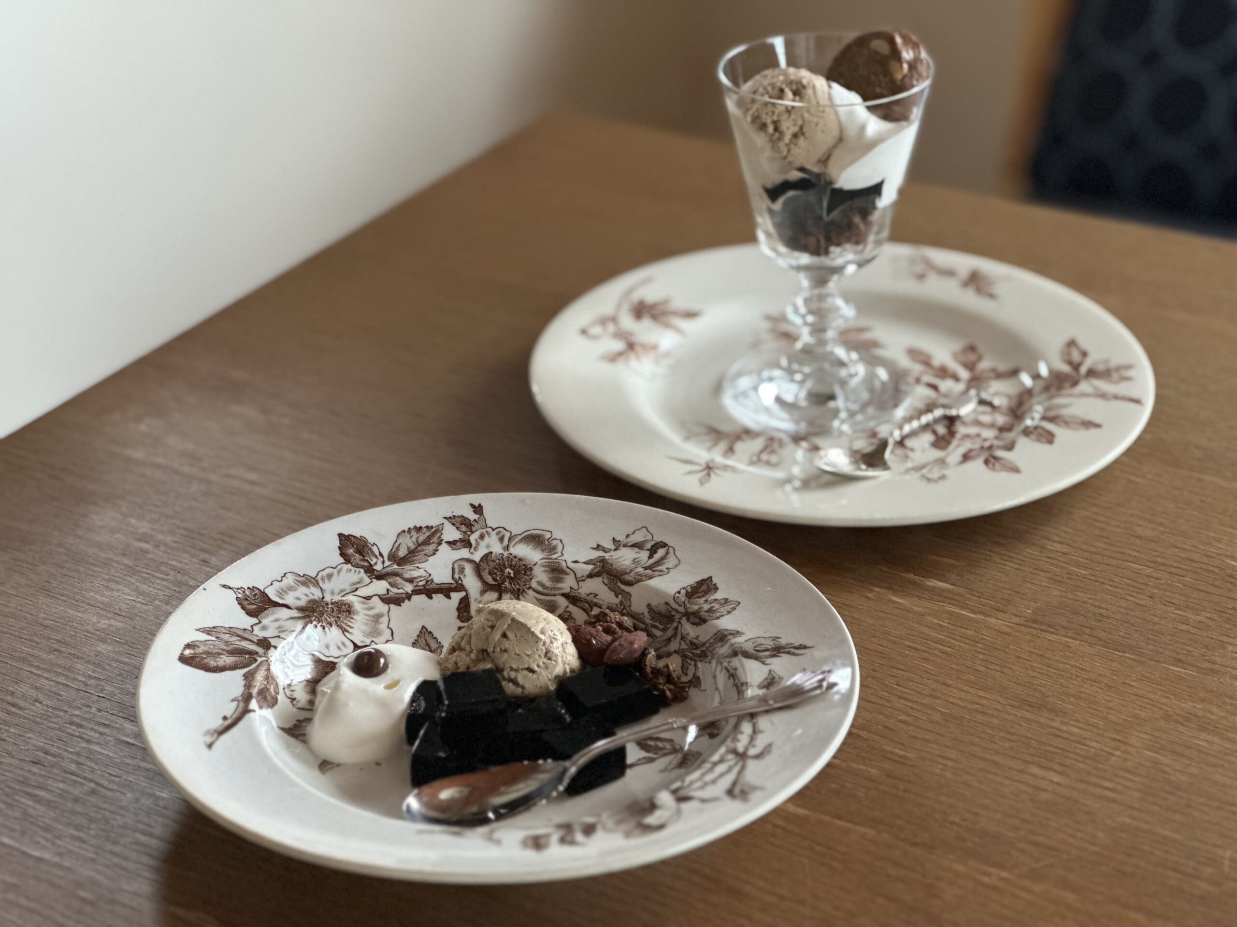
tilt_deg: -27.3
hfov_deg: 25.3
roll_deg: +1.2
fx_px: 2752
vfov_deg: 19.1
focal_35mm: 77
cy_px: 464
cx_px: 618
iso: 400
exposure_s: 1/38
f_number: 2.8
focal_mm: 9
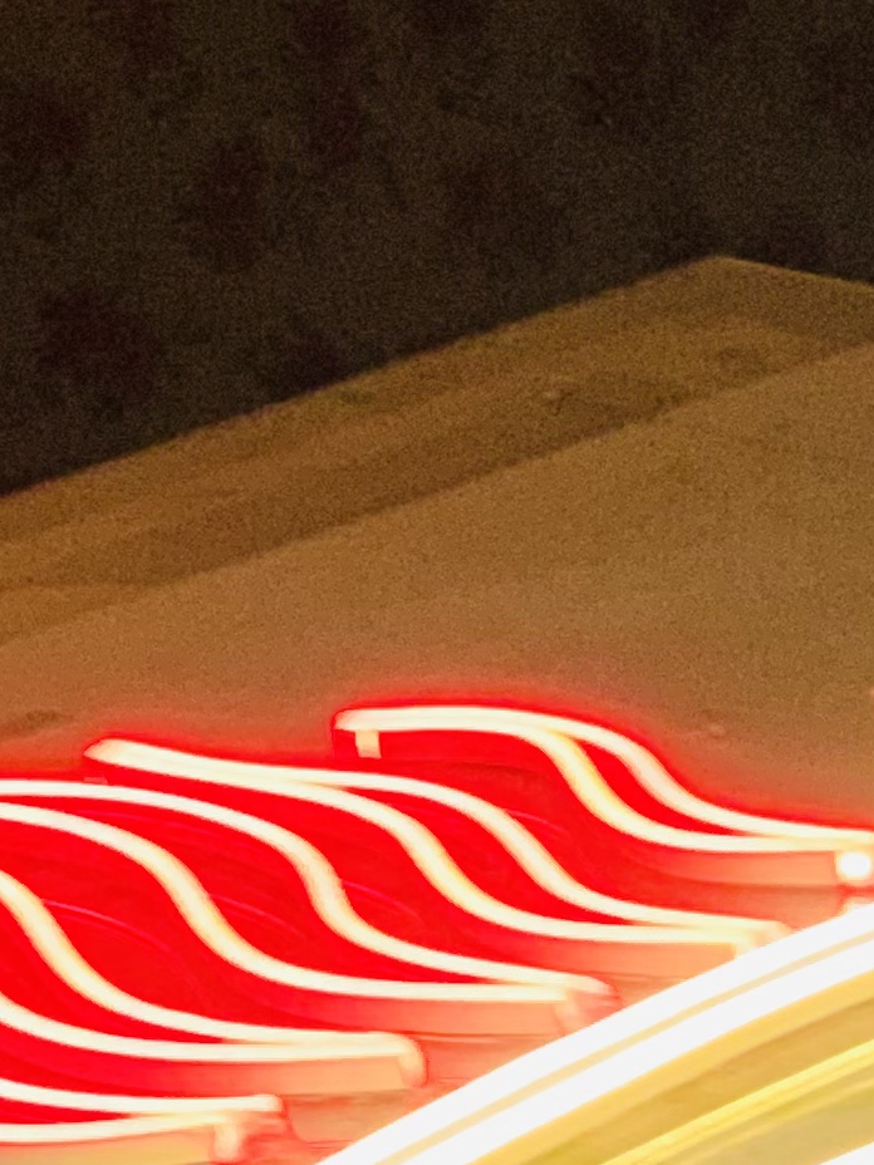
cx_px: 1076
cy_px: 1085
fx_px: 7608
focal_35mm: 226
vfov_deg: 8.7
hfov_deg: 6.5
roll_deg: +2.3
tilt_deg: -20.5
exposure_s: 1/33
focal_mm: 6
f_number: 2.4
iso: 320
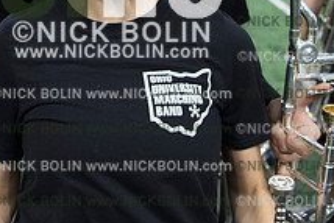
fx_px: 603
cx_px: 111
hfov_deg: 30.7
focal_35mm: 65
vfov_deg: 20.1
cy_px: -15
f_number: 3.2
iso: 800
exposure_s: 1/500
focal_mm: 24
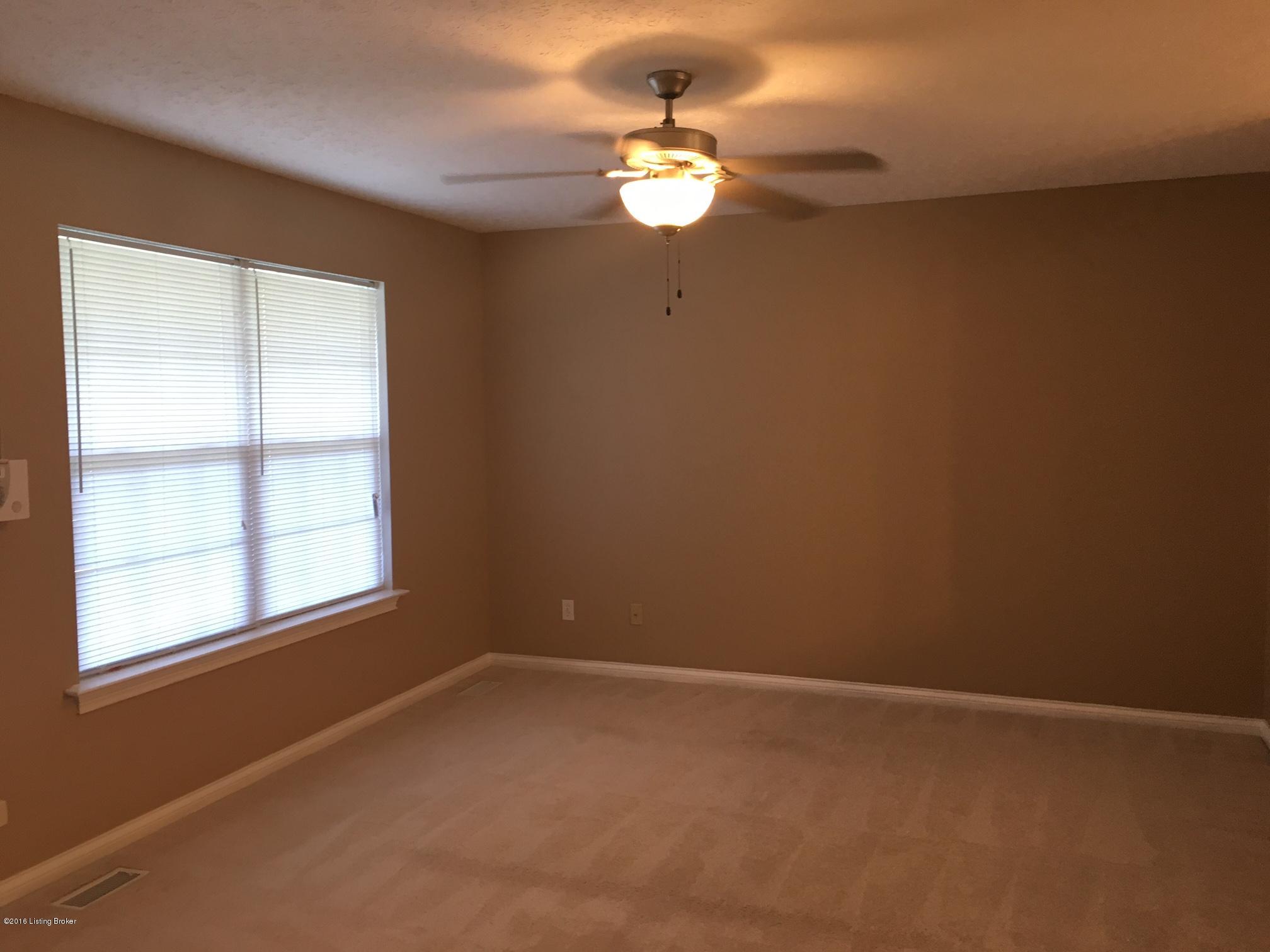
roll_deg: +1.1
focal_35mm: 29
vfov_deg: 48.2
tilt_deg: -3.3
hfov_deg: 61.7
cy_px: 476
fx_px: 1064
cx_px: 635
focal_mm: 4.15
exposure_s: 1/30
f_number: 2.2
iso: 80
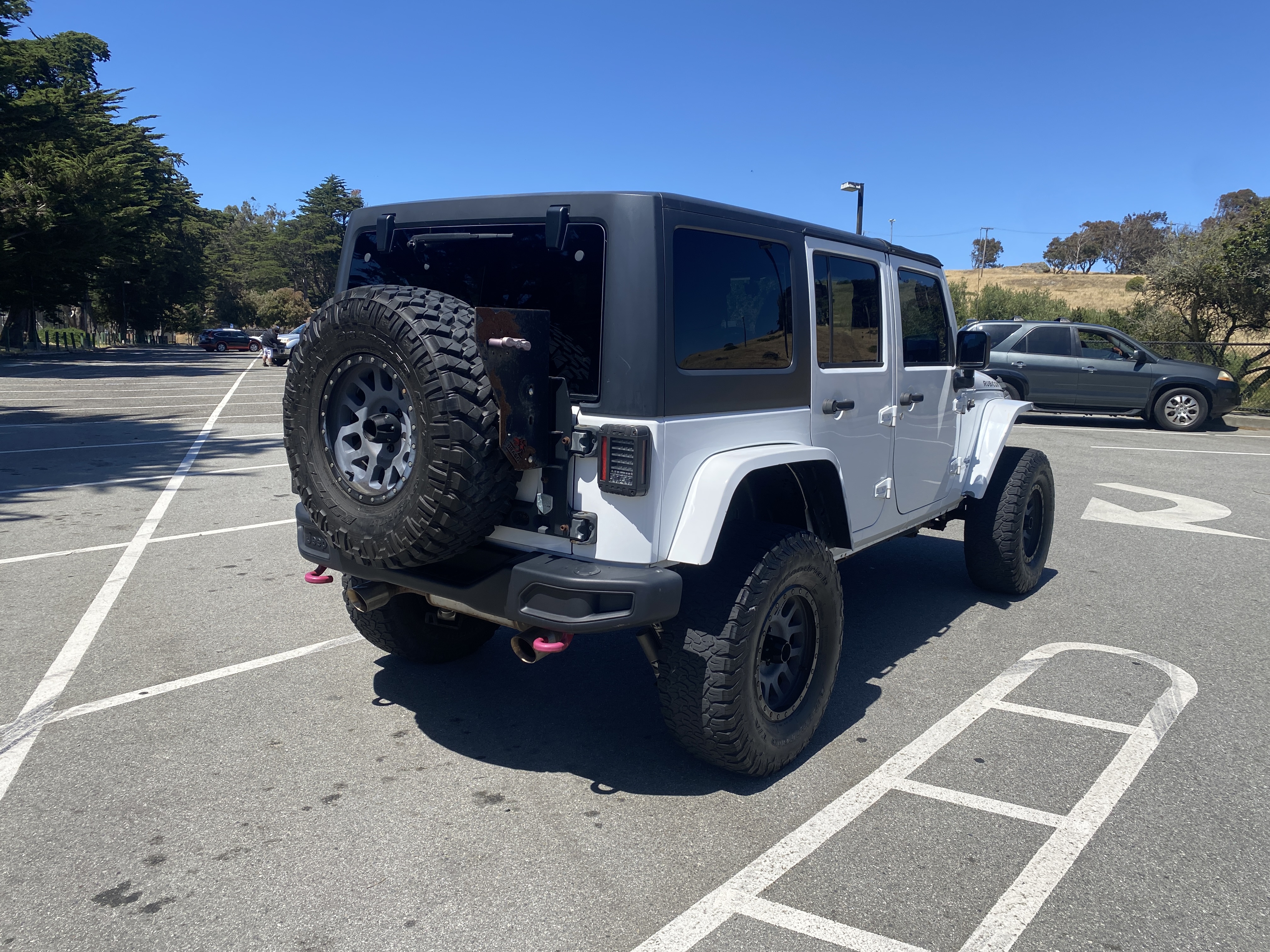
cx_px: 635
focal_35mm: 26
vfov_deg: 53.1
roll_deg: -0.3
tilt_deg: -5.4
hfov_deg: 67.3
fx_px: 954
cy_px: 476
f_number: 1.8
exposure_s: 1/2463
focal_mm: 4.25
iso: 32
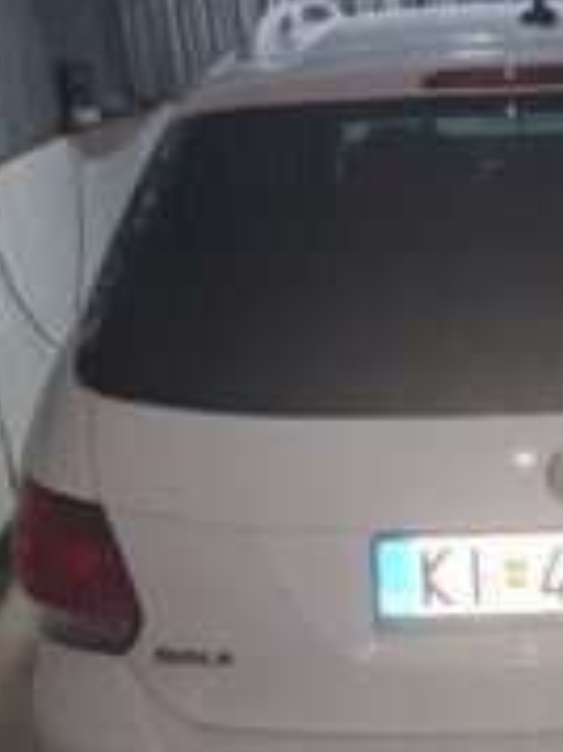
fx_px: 1042
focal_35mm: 48
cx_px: 521
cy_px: 431
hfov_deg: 28.9
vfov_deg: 39.6
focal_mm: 5.54
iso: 250
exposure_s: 1/100
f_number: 1.8
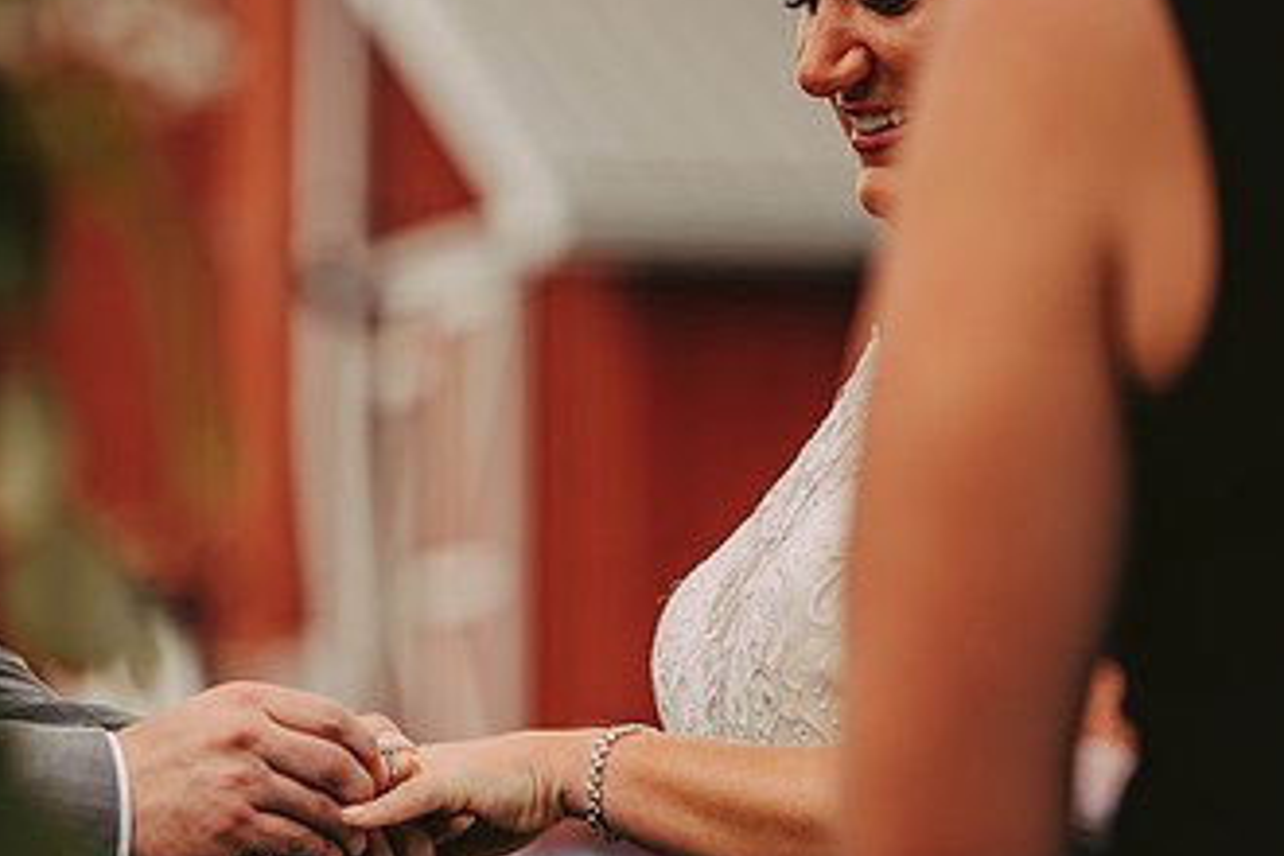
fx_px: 8452
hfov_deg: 8.7
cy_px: 379
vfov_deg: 5.8
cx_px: 226
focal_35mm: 237
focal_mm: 135
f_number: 2.8
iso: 200
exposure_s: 1/1250
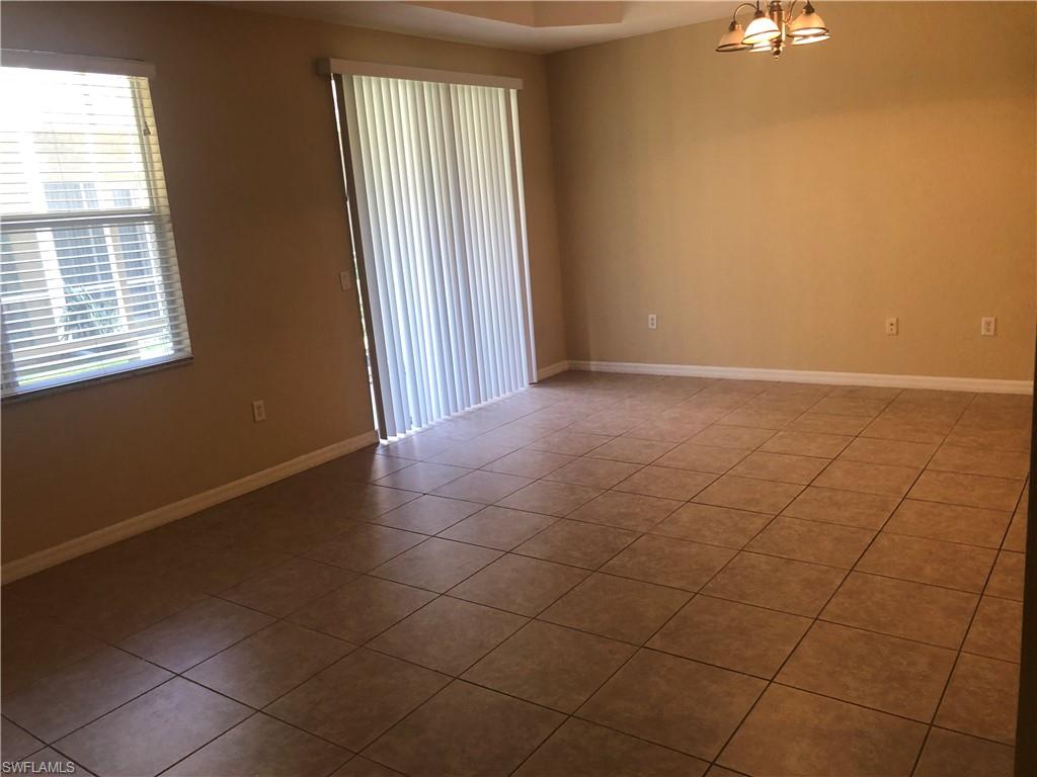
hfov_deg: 63.4
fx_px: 839
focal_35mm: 28
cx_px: 518
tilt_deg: -13.7
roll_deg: +5.6
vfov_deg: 49.7
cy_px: 388
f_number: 1.8
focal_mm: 4
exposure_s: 1/20
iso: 40
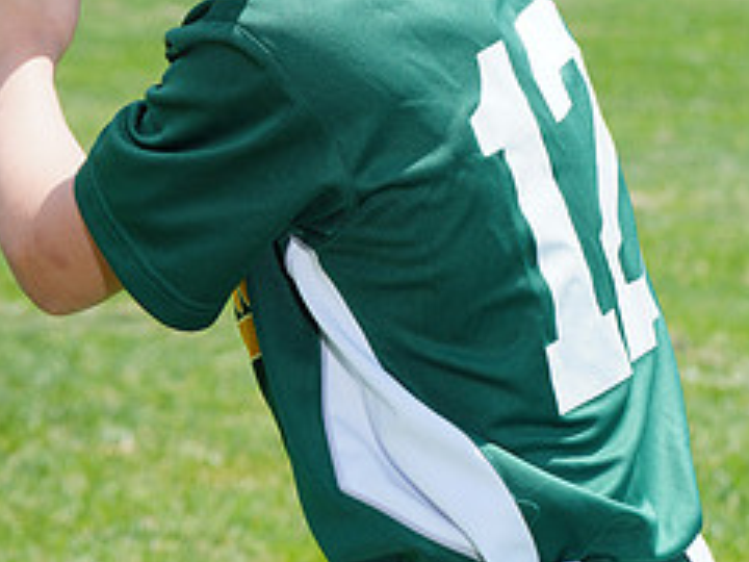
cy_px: -328
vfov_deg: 4.6
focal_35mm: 318
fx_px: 6881
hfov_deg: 6.2
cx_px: 245
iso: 200
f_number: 11
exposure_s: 1/200
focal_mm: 137
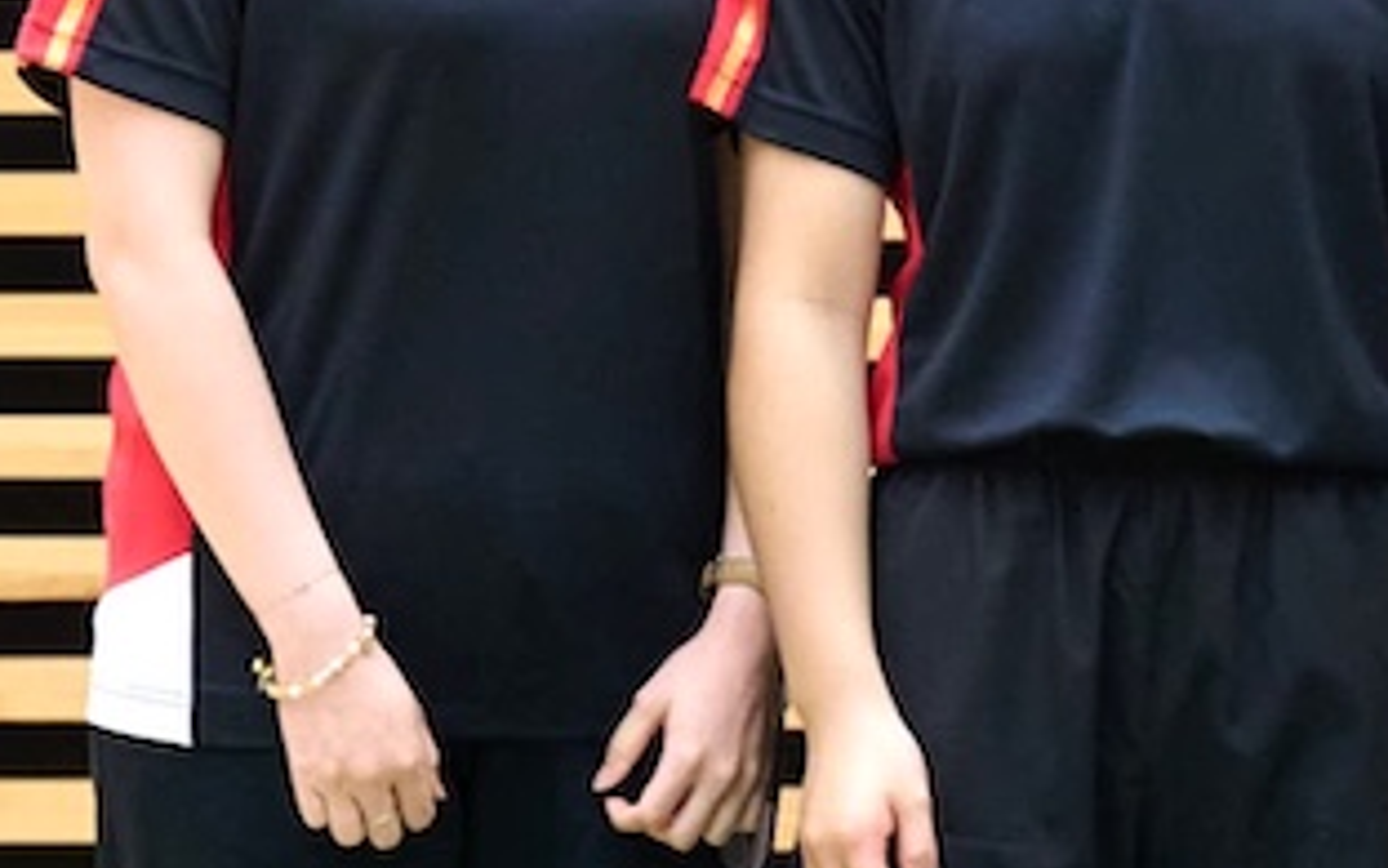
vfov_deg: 5.5
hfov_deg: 8.2
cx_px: 3047
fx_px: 9079
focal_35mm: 240
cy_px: 249
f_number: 4
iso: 800
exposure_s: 1/125
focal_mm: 46
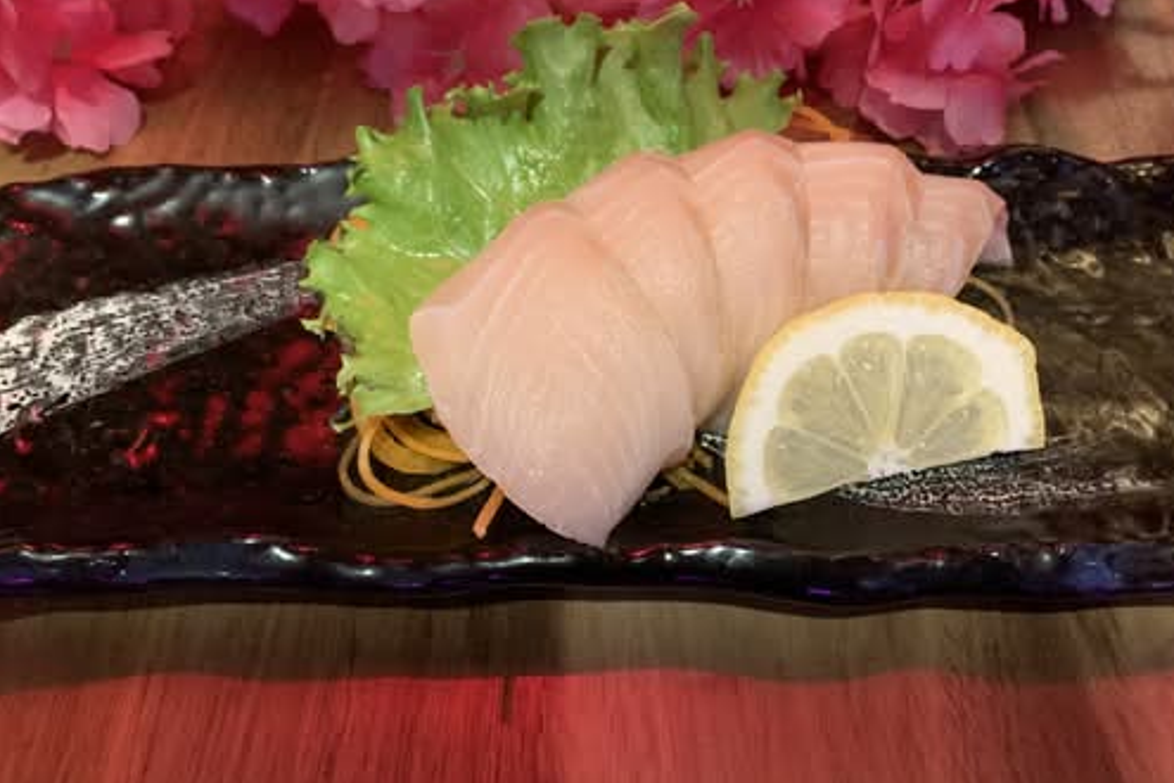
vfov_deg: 40.9
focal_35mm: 32
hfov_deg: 58.7
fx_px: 1043
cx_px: 576
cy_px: 306
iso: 500
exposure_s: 1/30
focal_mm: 4.25
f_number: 1.8
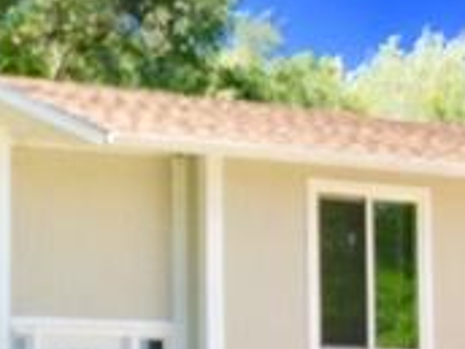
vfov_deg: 13.6
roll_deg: -0.2
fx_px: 1451
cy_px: 317
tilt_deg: +3.7
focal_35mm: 108
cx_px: -32
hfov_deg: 17.6
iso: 32
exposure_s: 1/775
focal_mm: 4.15
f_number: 2.2
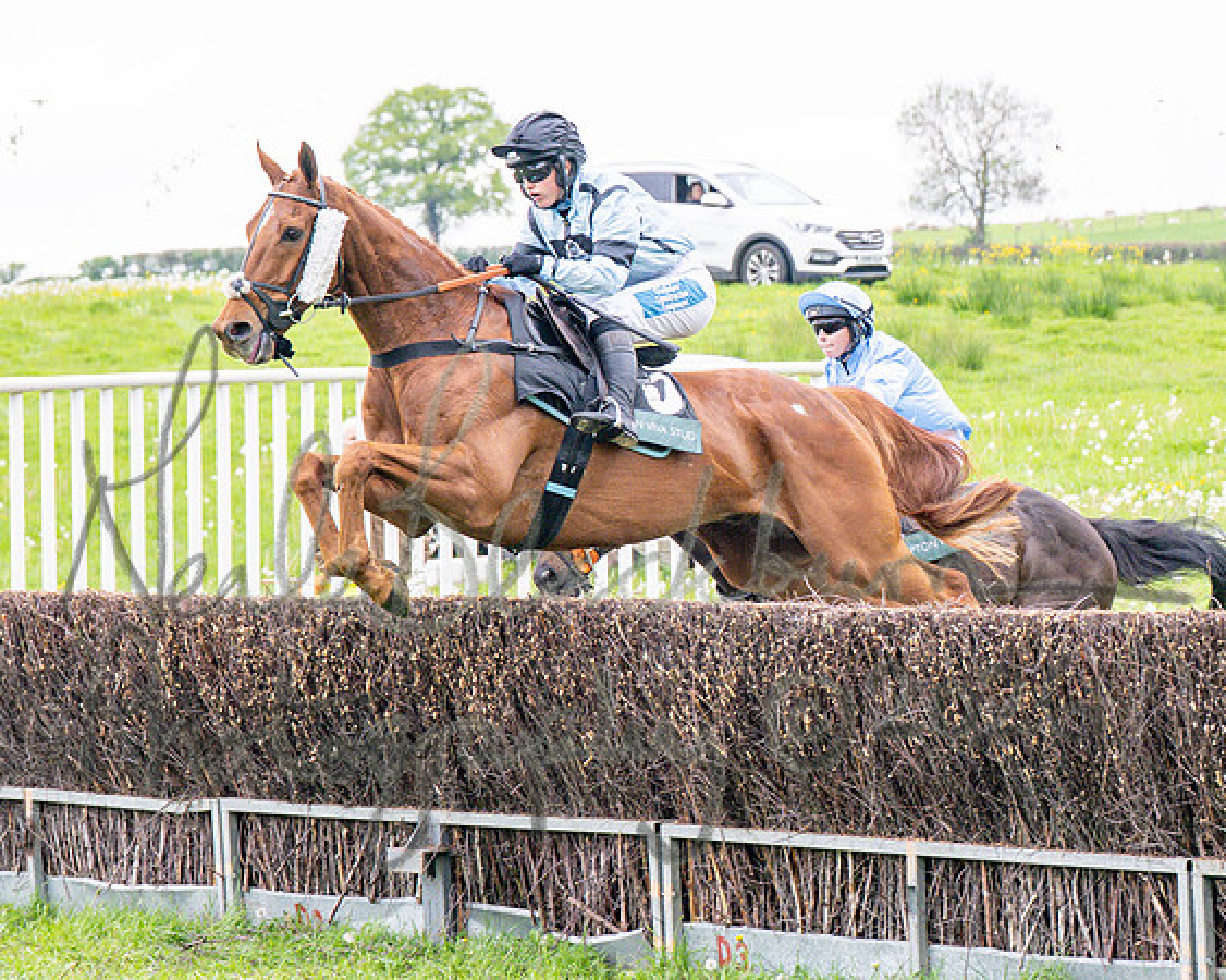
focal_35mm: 173
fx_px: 6289
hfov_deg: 11.1
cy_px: 467
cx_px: 599
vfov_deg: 8.9
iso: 400
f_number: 4
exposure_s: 1/1250
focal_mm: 70
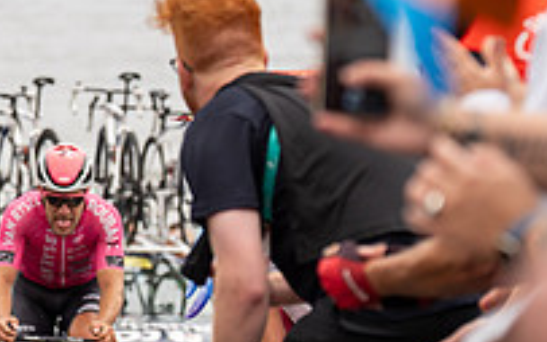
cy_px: 125
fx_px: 4518
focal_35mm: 303
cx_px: -100
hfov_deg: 6.9
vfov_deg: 4.3
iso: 320
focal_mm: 104
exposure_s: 1/1000
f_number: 3.5
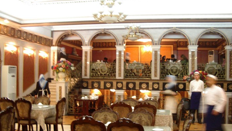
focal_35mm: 42
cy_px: 77
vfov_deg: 28.3
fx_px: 258
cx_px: 117
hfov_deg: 48.4
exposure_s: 1/6
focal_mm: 5.8
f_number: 2.6
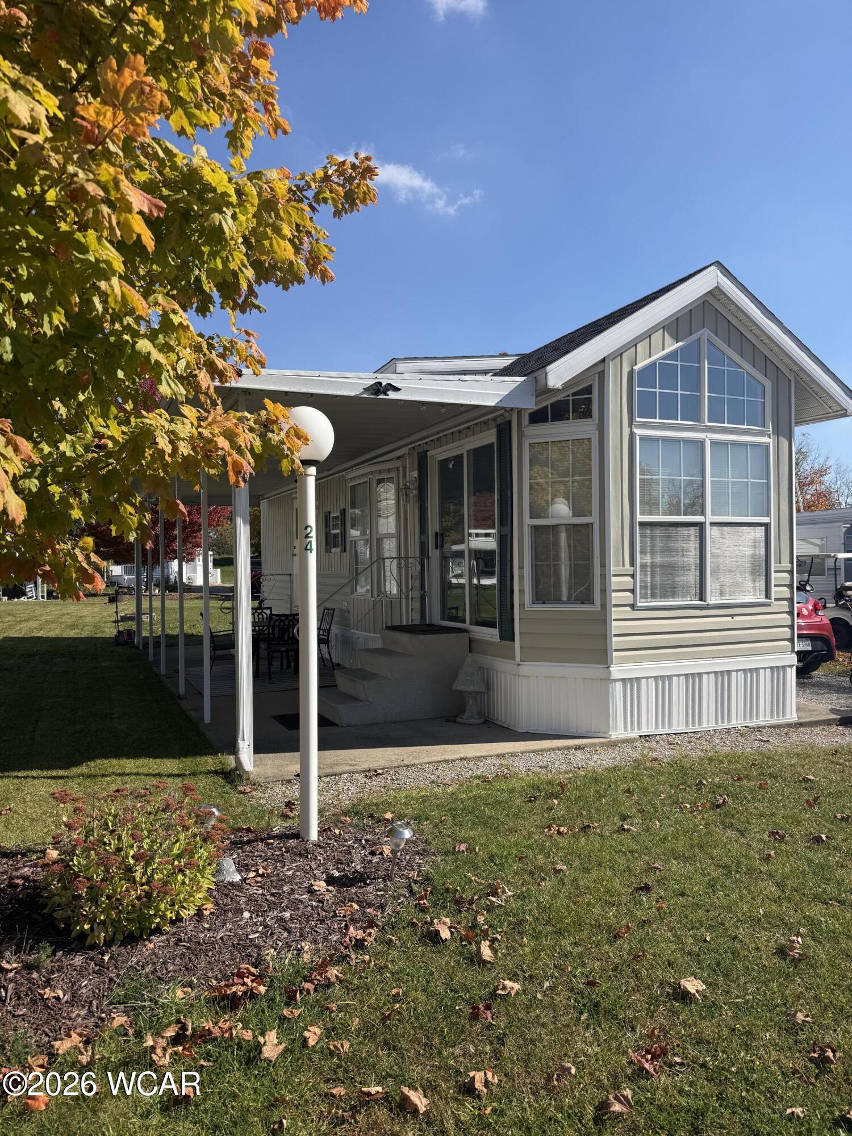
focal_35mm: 24
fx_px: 788
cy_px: 568
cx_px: 426
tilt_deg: -2.3
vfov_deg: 71.6
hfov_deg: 56.8
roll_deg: +0.4
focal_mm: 6.76
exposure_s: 1/4405
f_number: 1.78
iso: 80
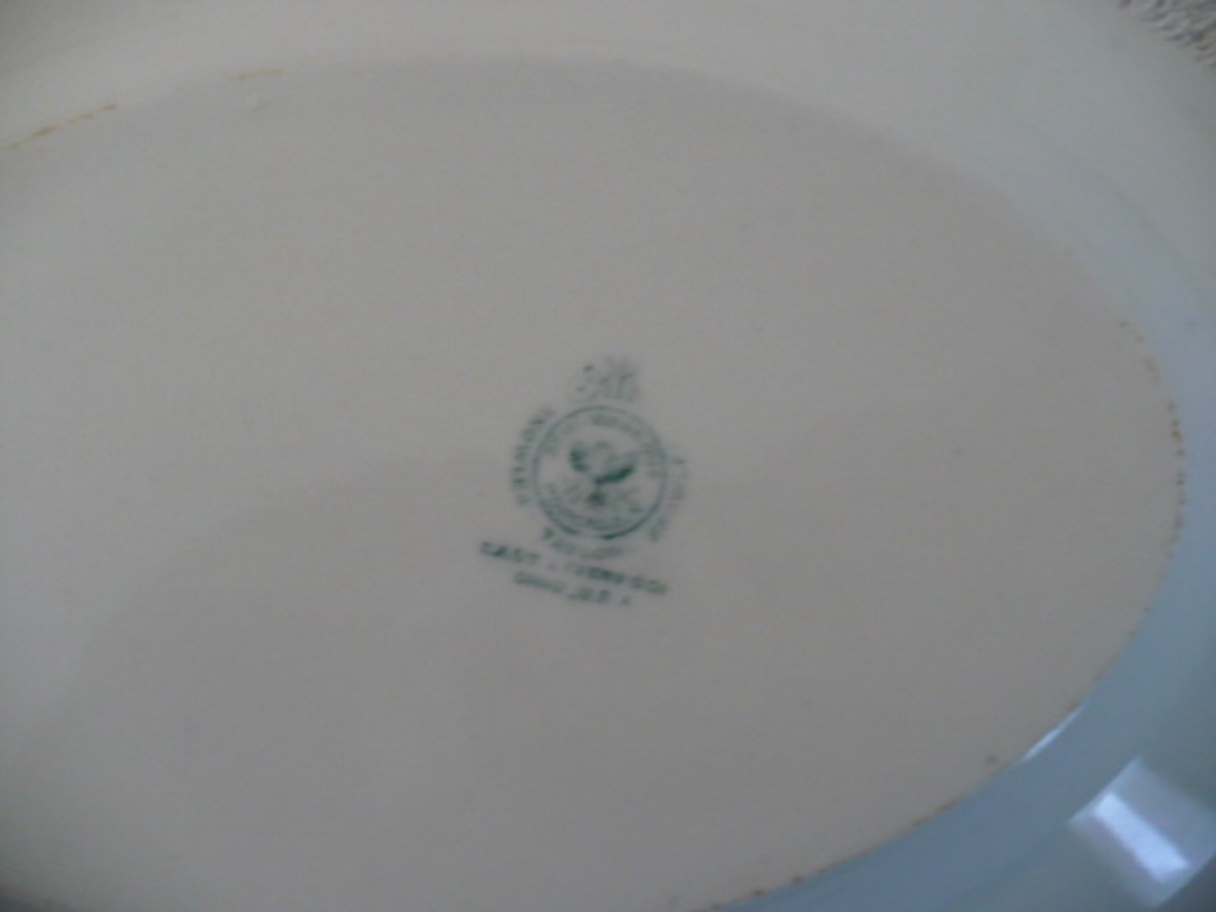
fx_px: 1300
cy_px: 456
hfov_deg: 50.1
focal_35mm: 37
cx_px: 608
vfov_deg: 38.7
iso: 200
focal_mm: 6.1
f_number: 2.8
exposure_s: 1/8
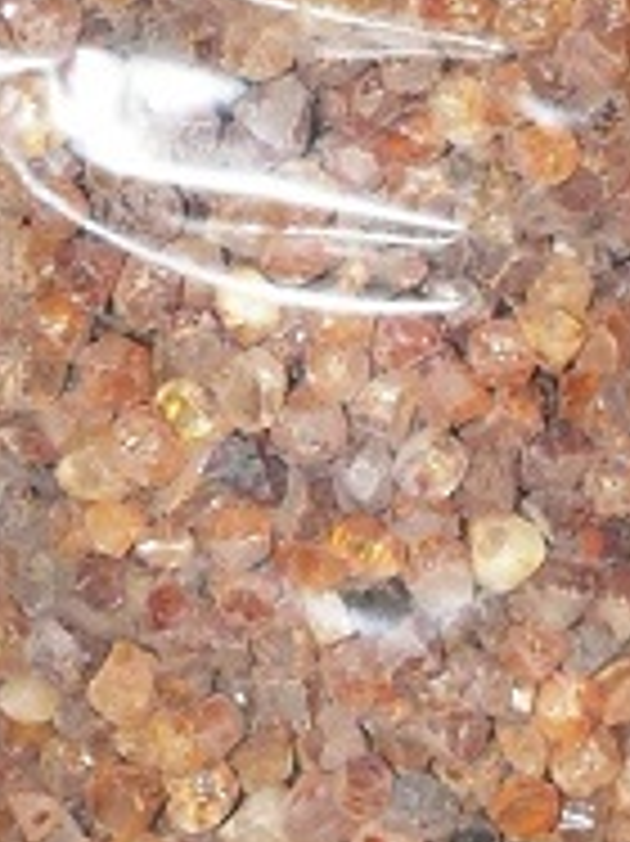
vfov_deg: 13.1
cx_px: 518
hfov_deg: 9.9
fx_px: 3644
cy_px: 77
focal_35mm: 150
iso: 100
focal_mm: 7.4
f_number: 2.8
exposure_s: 1/30
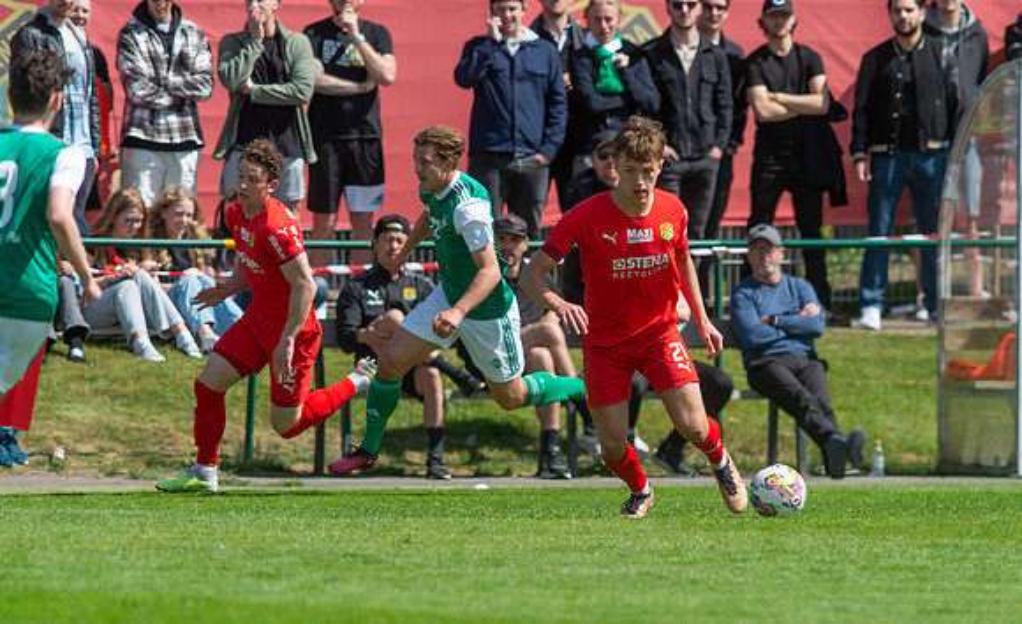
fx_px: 16084
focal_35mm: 581
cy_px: 434
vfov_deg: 2.2
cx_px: 652
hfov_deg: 3.6
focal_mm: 420
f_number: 4
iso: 180
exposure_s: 1/1250
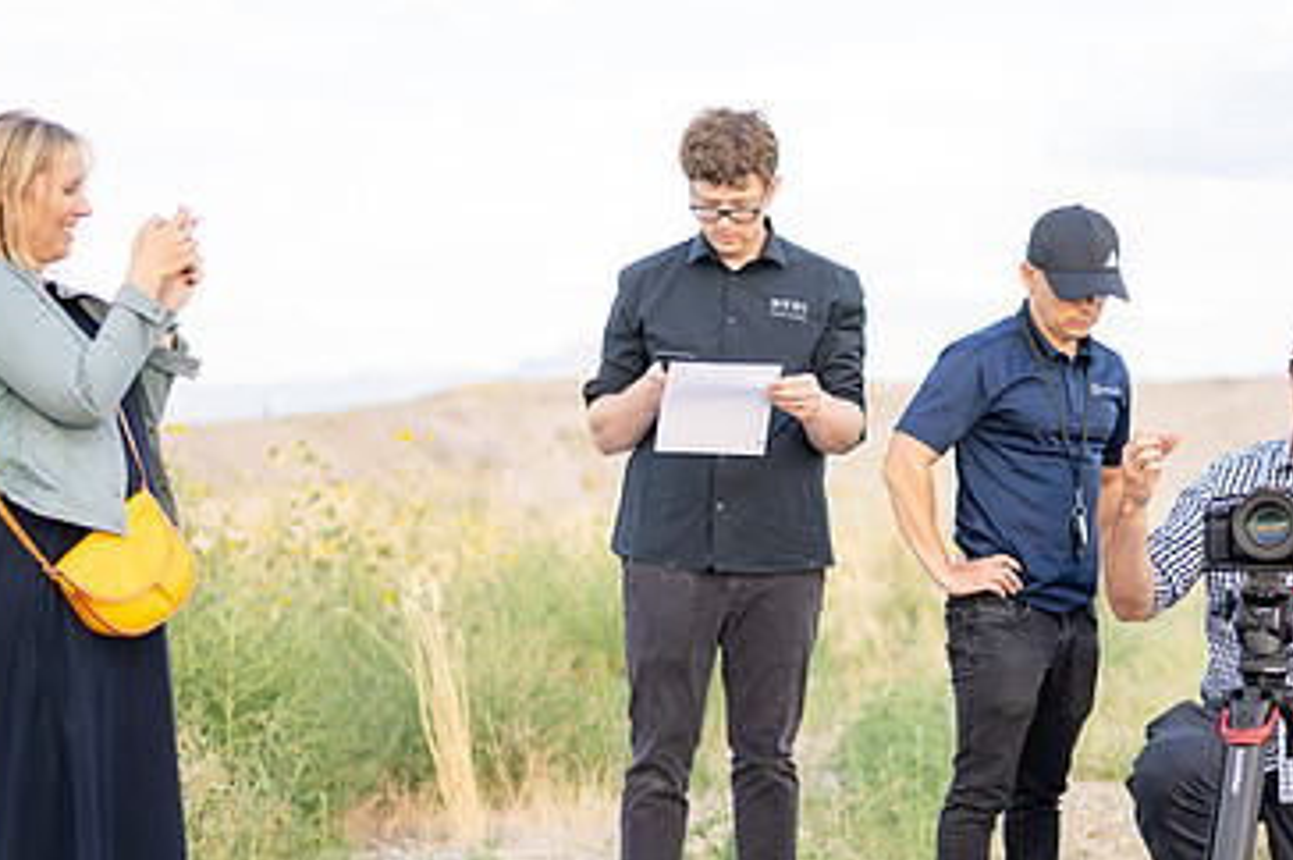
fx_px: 2978
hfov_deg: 24.4
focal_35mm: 83
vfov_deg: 16.4
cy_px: 617
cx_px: 833
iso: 200
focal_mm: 50
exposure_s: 1/640
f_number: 1.8
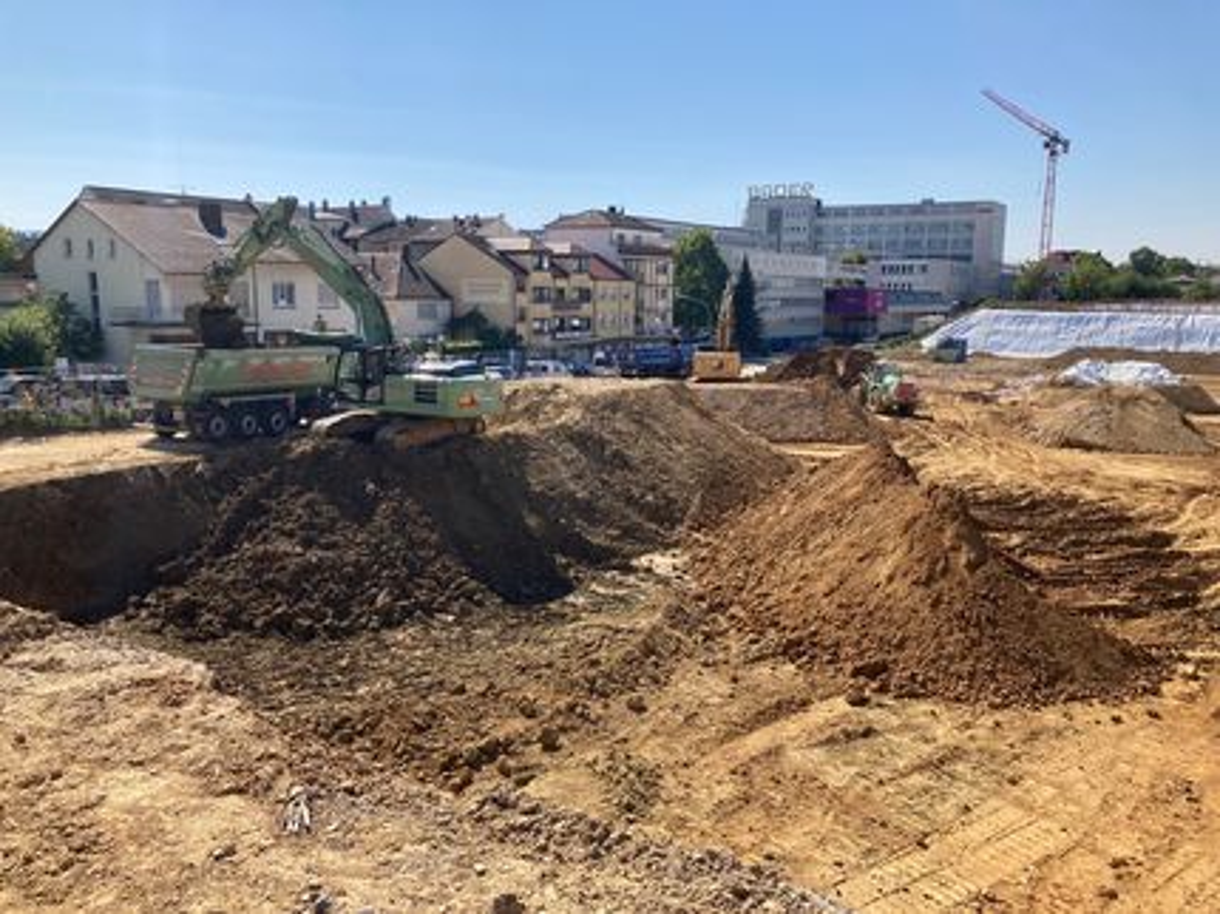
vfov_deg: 49.7
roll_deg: +0.9
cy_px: 457
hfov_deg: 63.5
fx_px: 986
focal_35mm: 28
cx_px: 610
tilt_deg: -9.8
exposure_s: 1/2024
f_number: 1.8
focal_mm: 3.99
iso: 20
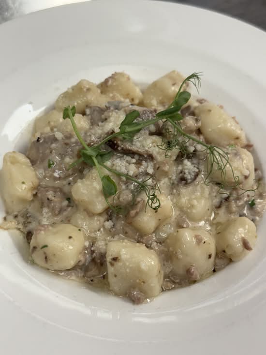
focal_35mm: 48
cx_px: 133
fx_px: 492
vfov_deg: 39.7
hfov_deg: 30.3
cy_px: 178
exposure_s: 1/120
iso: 125
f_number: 1.78
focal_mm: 6.76
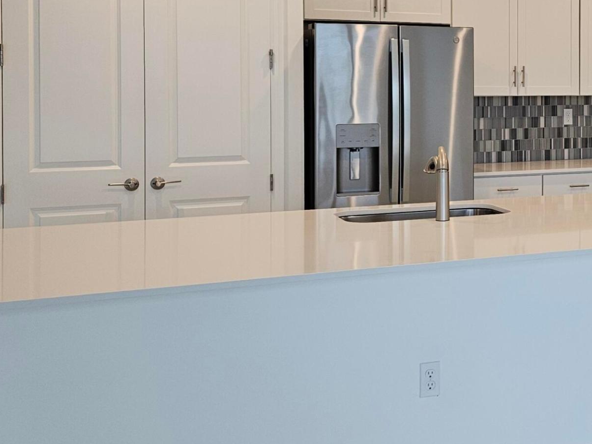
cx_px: 578
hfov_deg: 32.4
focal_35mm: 55
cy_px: 103
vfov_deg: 26.2
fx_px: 941
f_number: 1.8
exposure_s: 1/120
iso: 100
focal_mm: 5.4
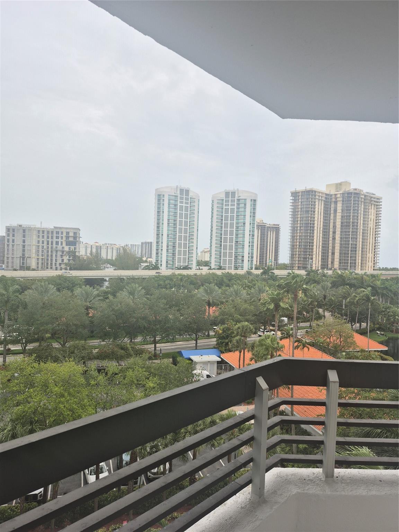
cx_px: 200
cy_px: 266
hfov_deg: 58.9
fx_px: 353
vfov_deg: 73.9
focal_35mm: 23
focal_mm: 5.4
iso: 25
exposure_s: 1/1512
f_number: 1.8
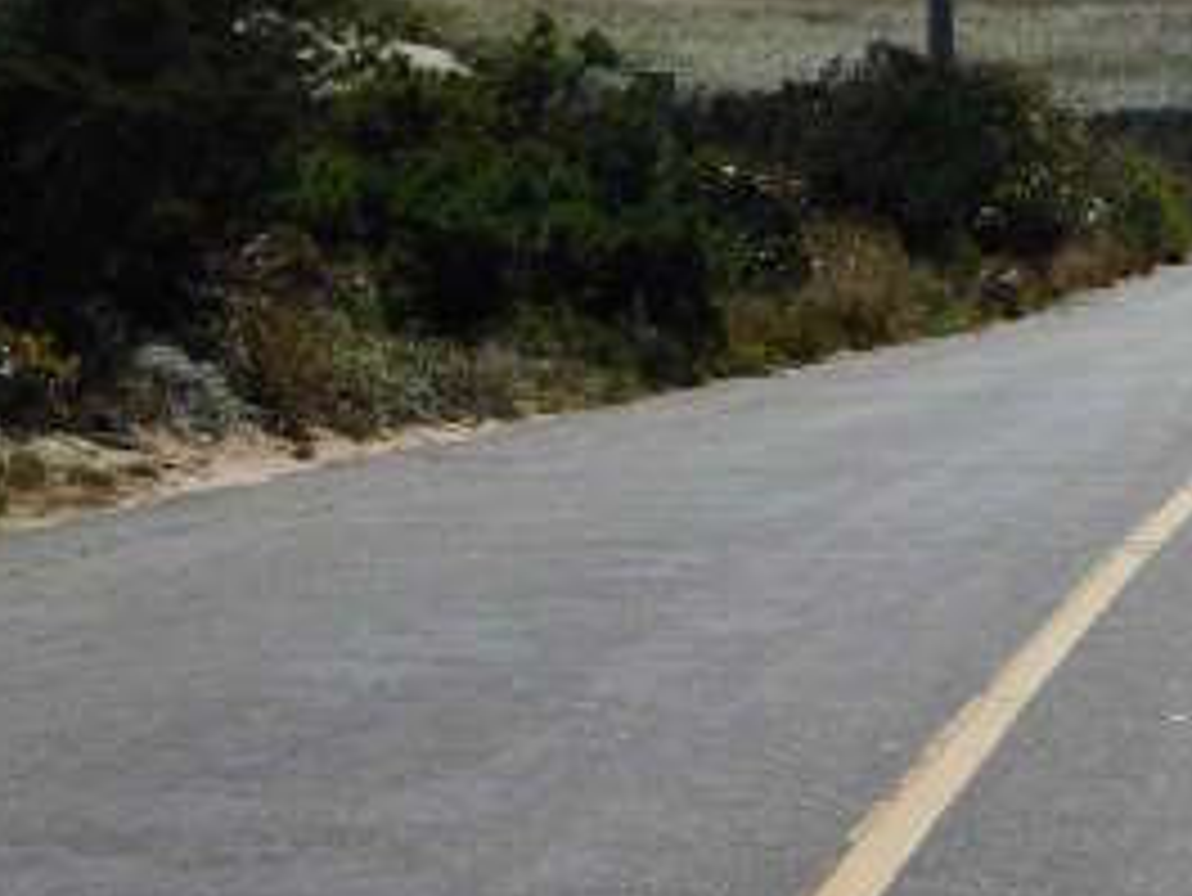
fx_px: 5581
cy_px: -144
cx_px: 931
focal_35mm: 162
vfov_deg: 9.1
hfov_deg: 12.1
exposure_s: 1/500
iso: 125
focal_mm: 11.7
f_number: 8.4
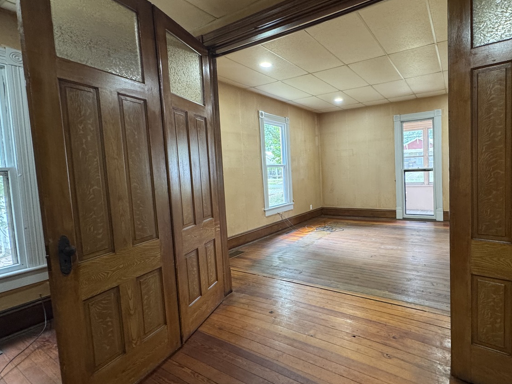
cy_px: 185
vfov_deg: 71.6
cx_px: 313
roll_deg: +2.0
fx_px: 266
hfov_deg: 86.4
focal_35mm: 18
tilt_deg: -3.3
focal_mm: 2.22
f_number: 2.2
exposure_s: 1/60
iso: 400
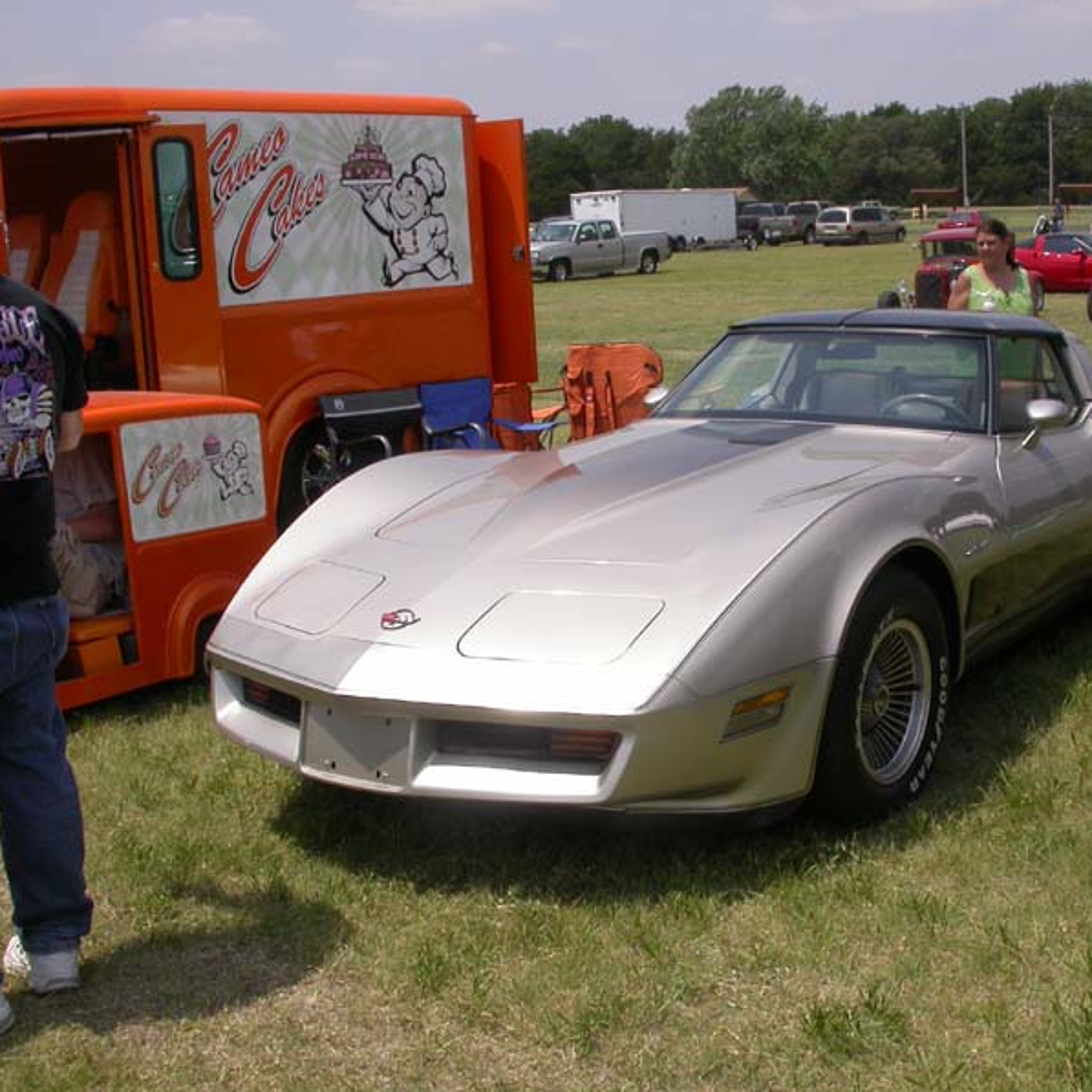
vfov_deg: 37.6
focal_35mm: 45
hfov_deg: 37.3
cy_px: 547
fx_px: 1606
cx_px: 699
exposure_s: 1/466
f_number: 7.5
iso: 100
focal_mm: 7.85
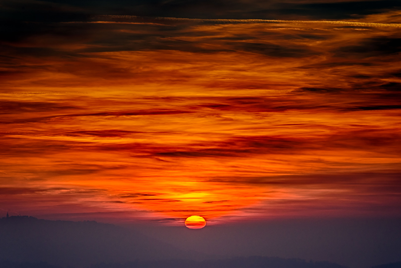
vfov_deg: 7.2
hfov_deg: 10.8
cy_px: 134
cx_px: 200
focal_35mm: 190
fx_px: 2117
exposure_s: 1/640
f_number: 10
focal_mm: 190
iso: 400
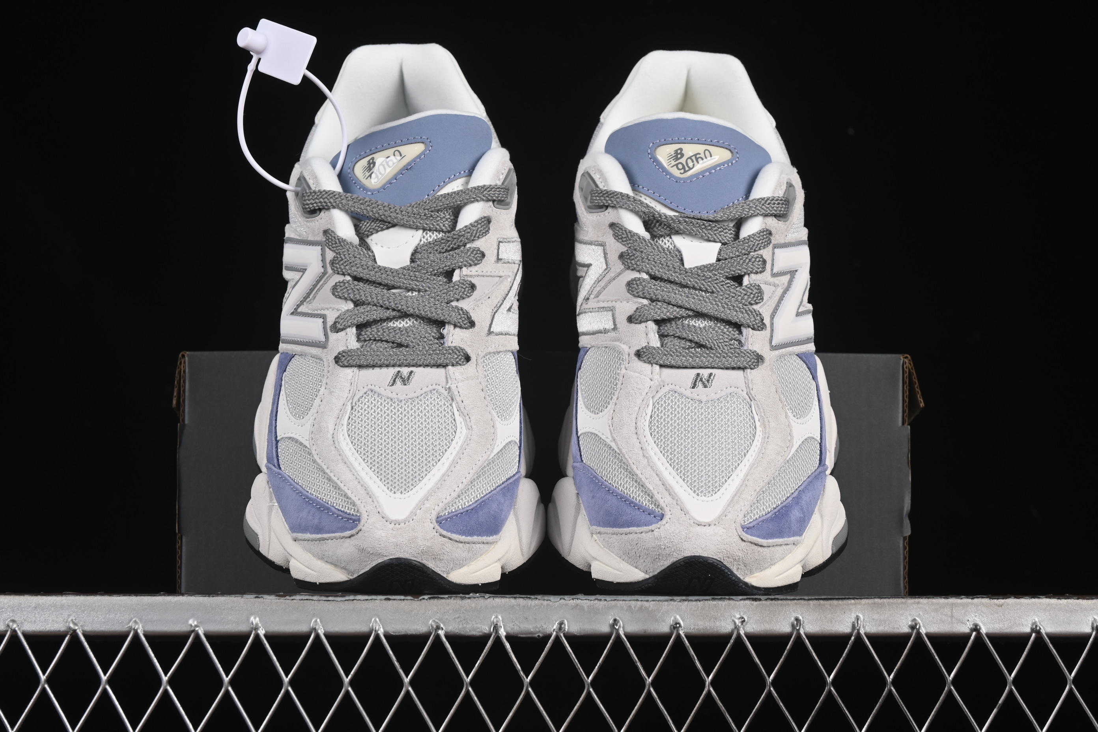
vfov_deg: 18.2
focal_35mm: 75
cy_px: 366
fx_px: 2287
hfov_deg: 27.0
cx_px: 549
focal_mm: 50
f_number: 8
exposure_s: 1/80
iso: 160
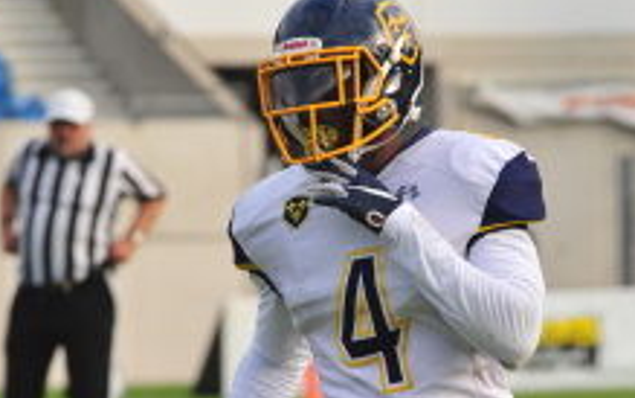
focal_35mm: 466
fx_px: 8067
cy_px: 260
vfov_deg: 2.8
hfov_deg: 4.5
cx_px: 310
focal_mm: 200
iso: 800
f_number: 5
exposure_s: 1/1250
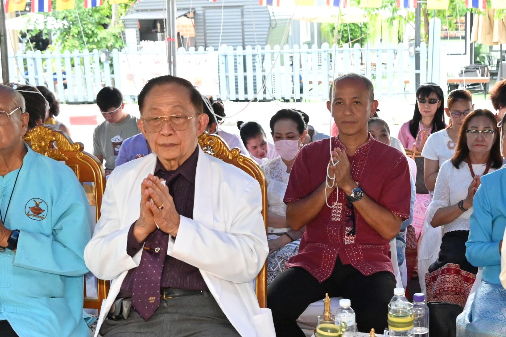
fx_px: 843
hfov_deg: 33.2
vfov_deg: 22.5
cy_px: 232
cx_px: 321
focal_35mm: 60
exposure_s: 1/800
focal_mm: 24
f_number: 4
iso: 4000
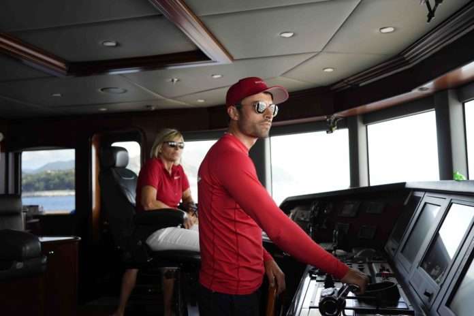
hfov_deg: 58.7
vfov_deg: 41.1
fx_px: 421
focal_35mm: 32
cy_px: 158
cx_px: 237
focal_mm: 32
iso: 125
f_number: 4
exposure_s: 1/125
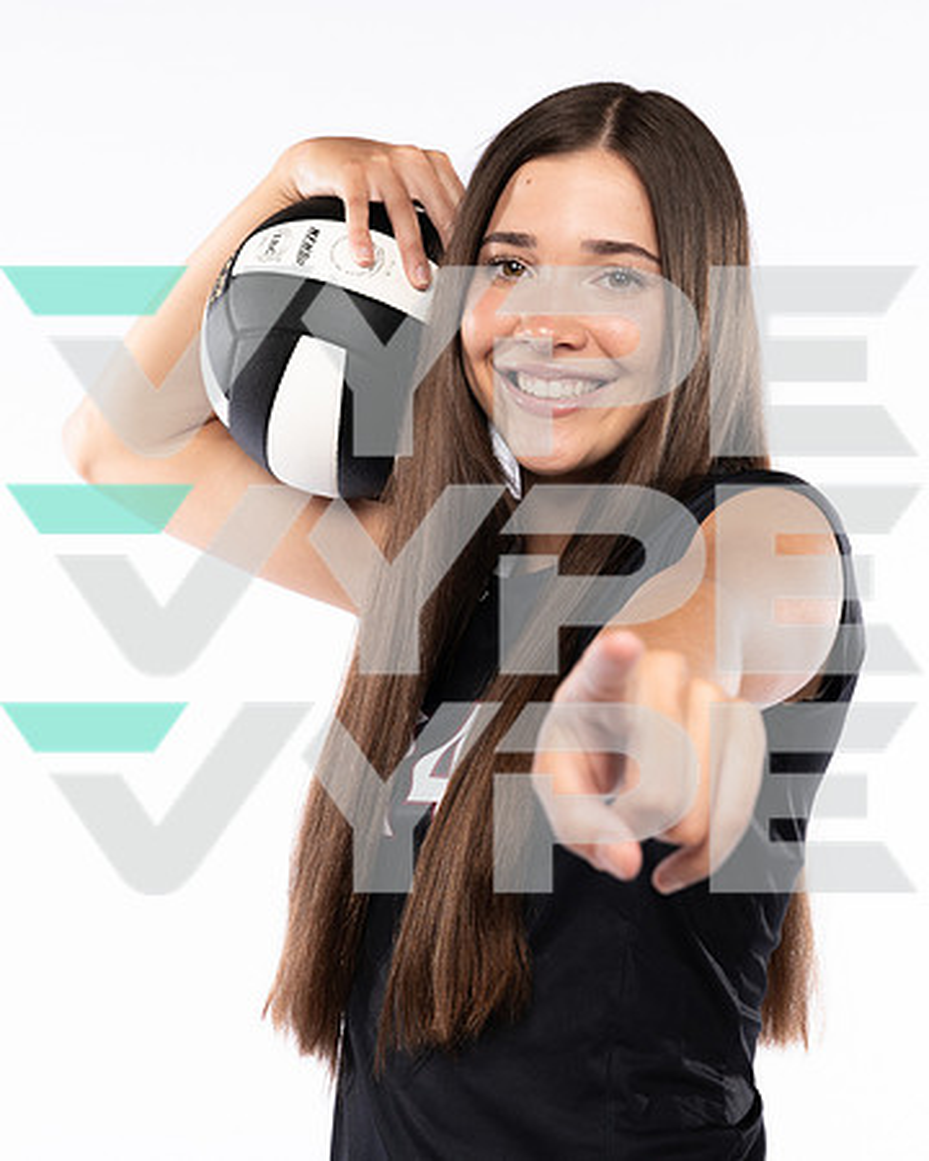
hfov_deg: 19.5
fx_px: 2709
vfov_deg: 24.2
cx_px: 444
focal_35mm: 79
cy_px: 581
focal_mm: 56
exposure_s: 1/250
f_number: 7.1
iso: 250
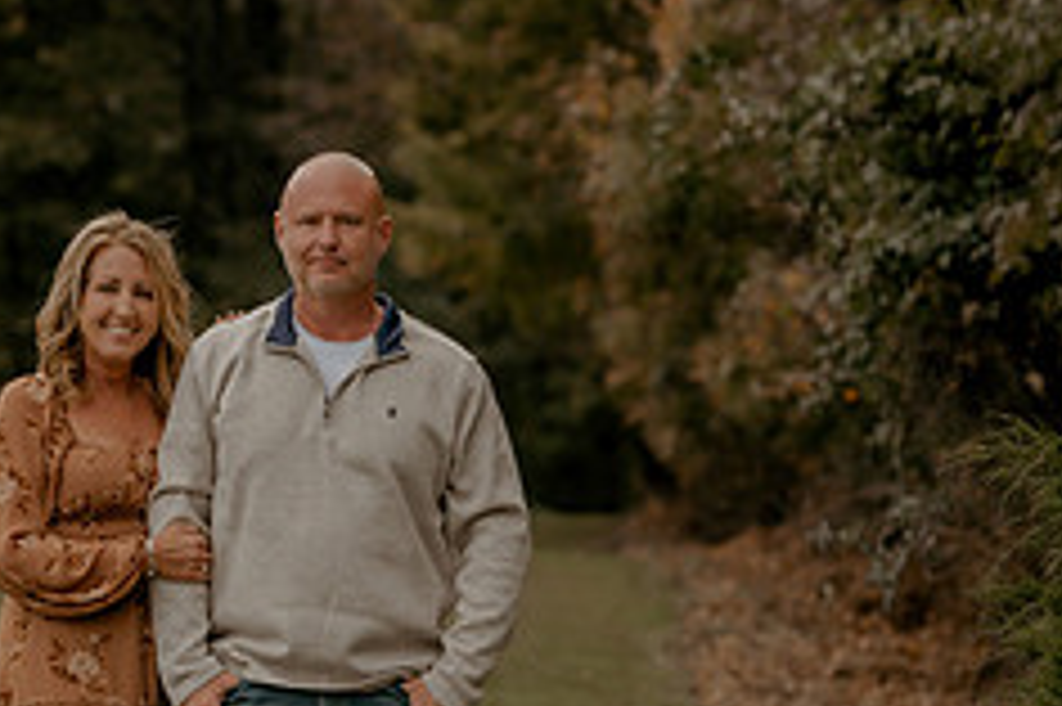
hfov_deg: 9.8
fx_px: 6161
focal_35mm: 209
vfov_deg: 6.6
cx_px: 9
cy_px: 603
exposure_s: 1/640
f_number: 2.8
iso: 125
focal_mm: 85
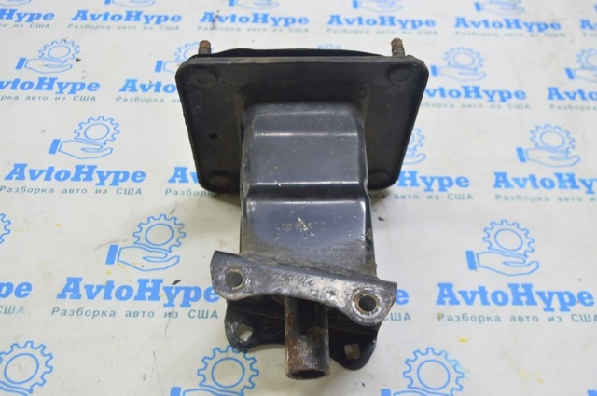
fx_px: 646
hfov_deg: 49.6
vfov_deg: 34.1
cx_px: 298
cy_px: 198
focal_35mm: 39
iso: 400
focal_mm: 26
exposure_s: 1/20
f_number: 5.6
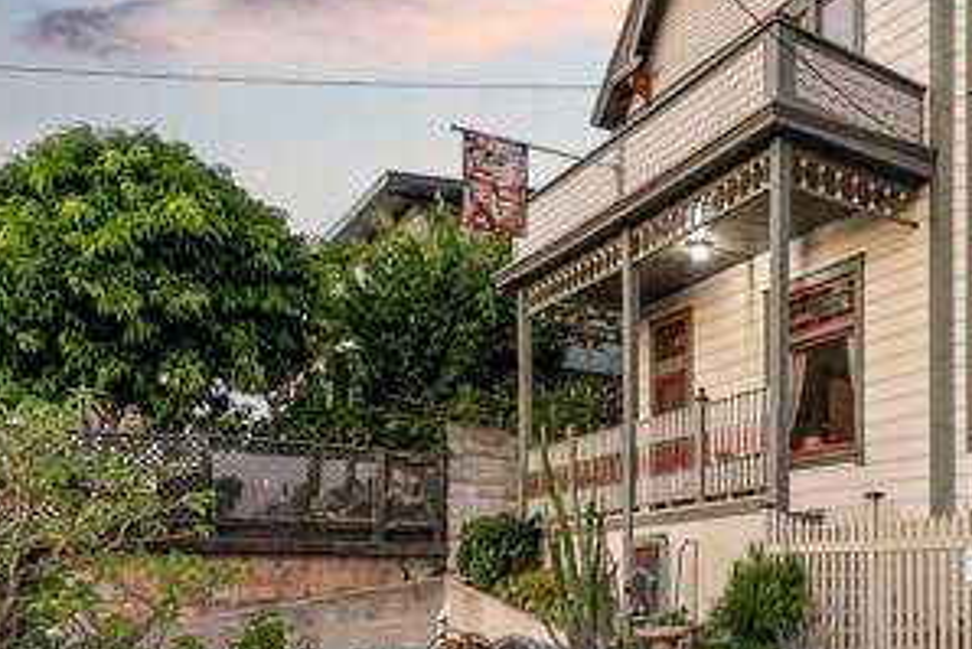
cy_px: 186
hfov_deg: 42.3
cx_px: 845
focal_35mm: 43
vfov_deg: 30.8
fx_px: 1162
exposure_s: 1/6
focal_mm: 20
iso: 800
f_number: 7.1
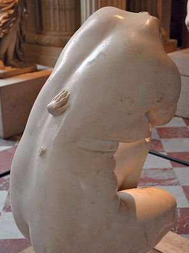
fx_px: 459
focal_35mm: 63
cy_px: 138
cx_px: 95
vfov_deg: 30.7
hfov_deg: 23.3
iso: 400
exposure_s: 1/30
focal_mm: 38
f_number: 4.2
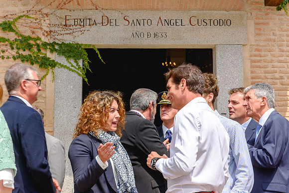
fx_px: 616
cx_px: 136
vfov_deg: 17.8
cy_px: 104
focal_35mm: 77
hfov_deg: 26.4
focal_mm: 70
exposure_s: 1/100
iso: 100
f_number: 11
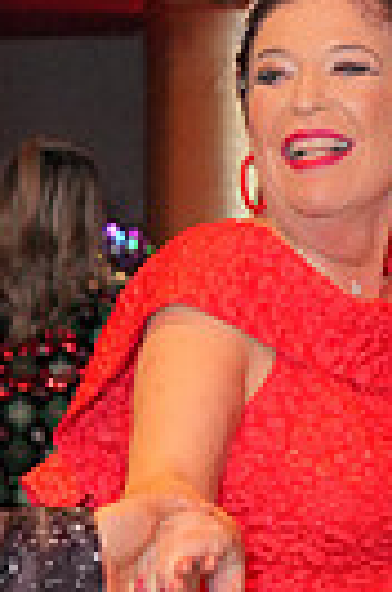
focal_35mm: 245
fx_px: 4022
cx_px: 172
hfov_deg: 5.6
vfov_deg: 8.3
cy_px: 815
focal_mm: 56
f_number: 4
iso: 4000
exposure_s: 1/200
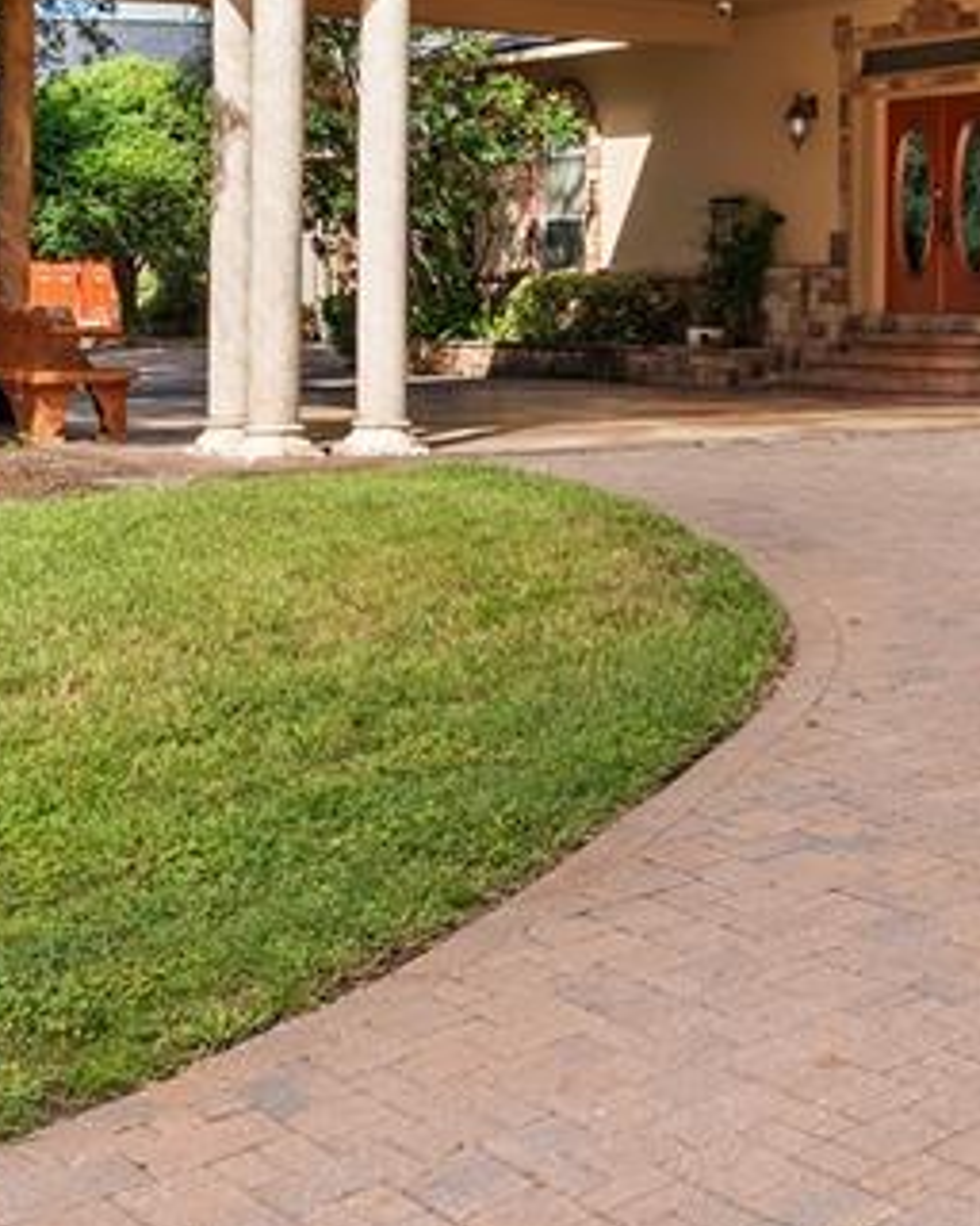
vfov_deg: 32.3
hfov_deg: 23.4
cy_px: 293
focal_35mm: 57
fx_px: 2067
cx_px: 1290
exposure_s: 1/80
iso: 100
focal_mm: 19
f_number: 8
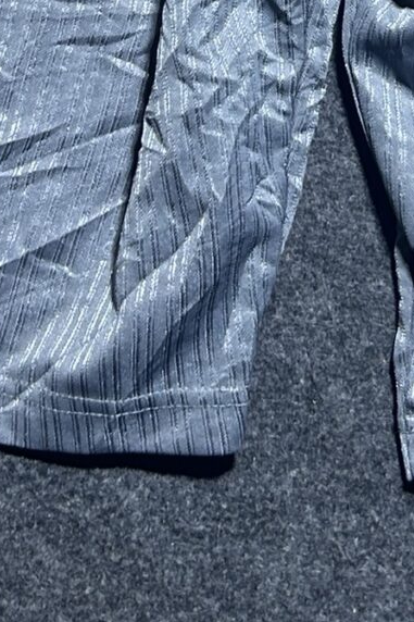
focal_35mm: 121
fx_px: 2088
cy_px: -246
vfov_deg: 15.8
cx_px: 333
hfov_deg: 11.3
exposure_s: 1/50
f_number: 1.5
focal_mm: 5.7
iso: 80
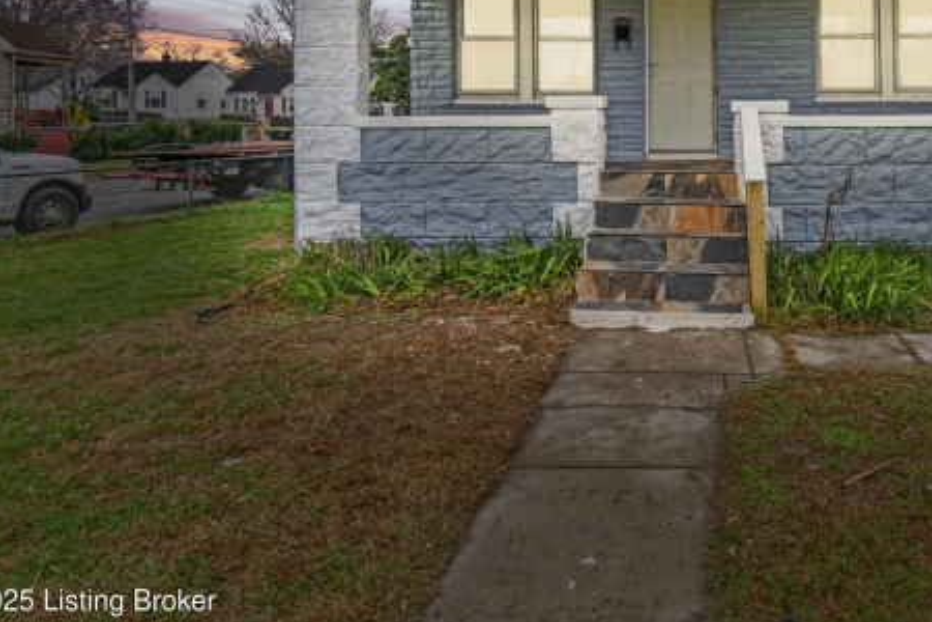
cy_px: 129
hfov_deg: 66.1
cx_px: 723
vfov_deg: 48.5
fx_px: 647
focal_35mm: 25
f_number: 8
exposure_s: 1/25
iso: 400
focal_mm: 10
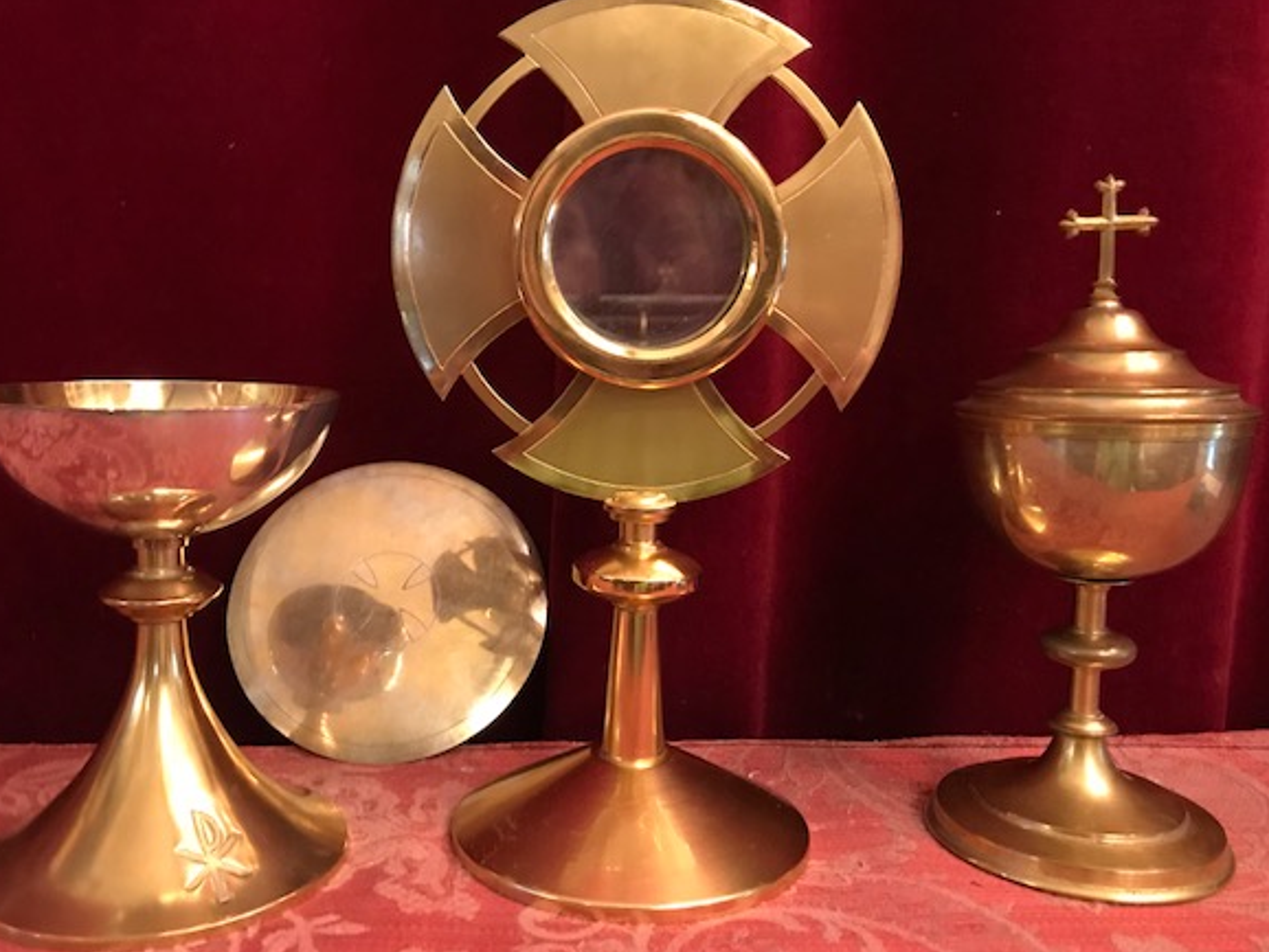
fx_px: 1137
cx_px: 602
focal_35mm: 31
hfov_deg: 58.3
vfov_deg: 45.5
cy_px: 465
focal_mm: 3.99
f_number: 1.8
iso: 80
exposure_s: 1/5
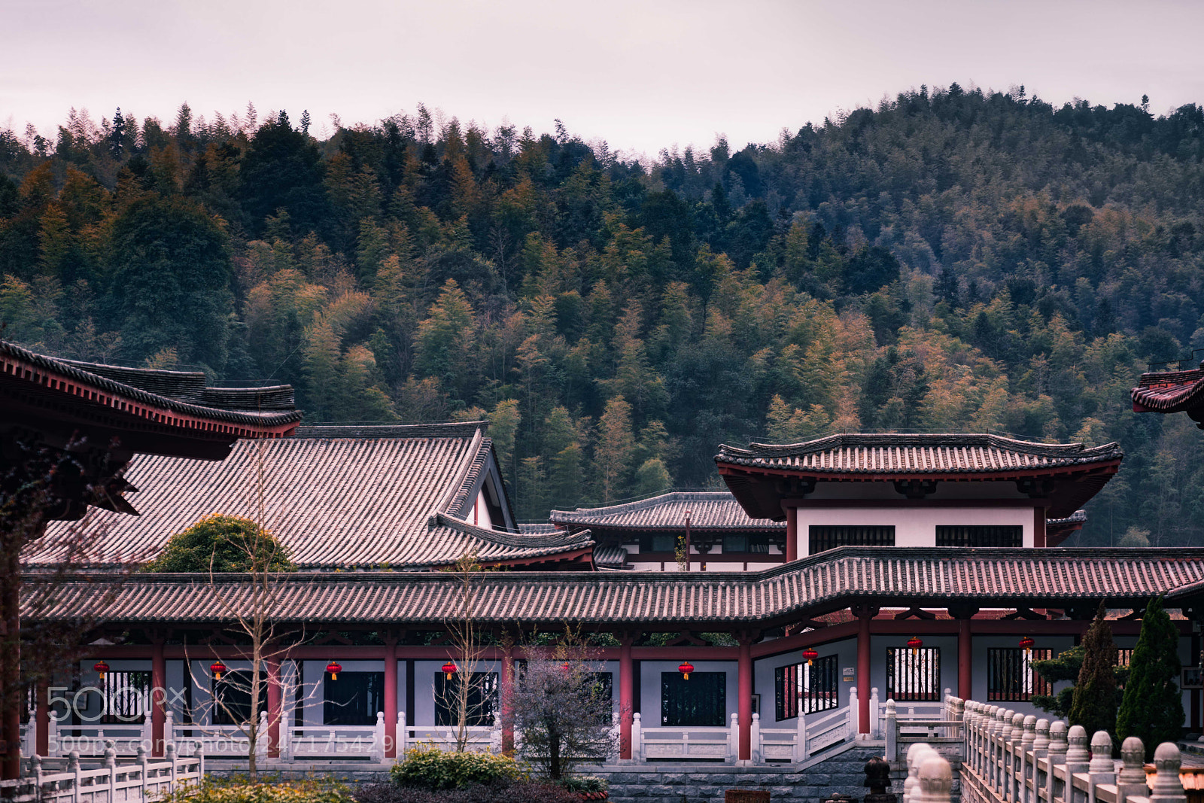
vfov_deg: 19.5
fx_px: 2341
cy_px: 402
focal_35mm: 70
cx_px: 602
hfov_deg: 28.8
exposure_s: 1/500
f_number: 2.8
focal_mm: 70
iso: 100
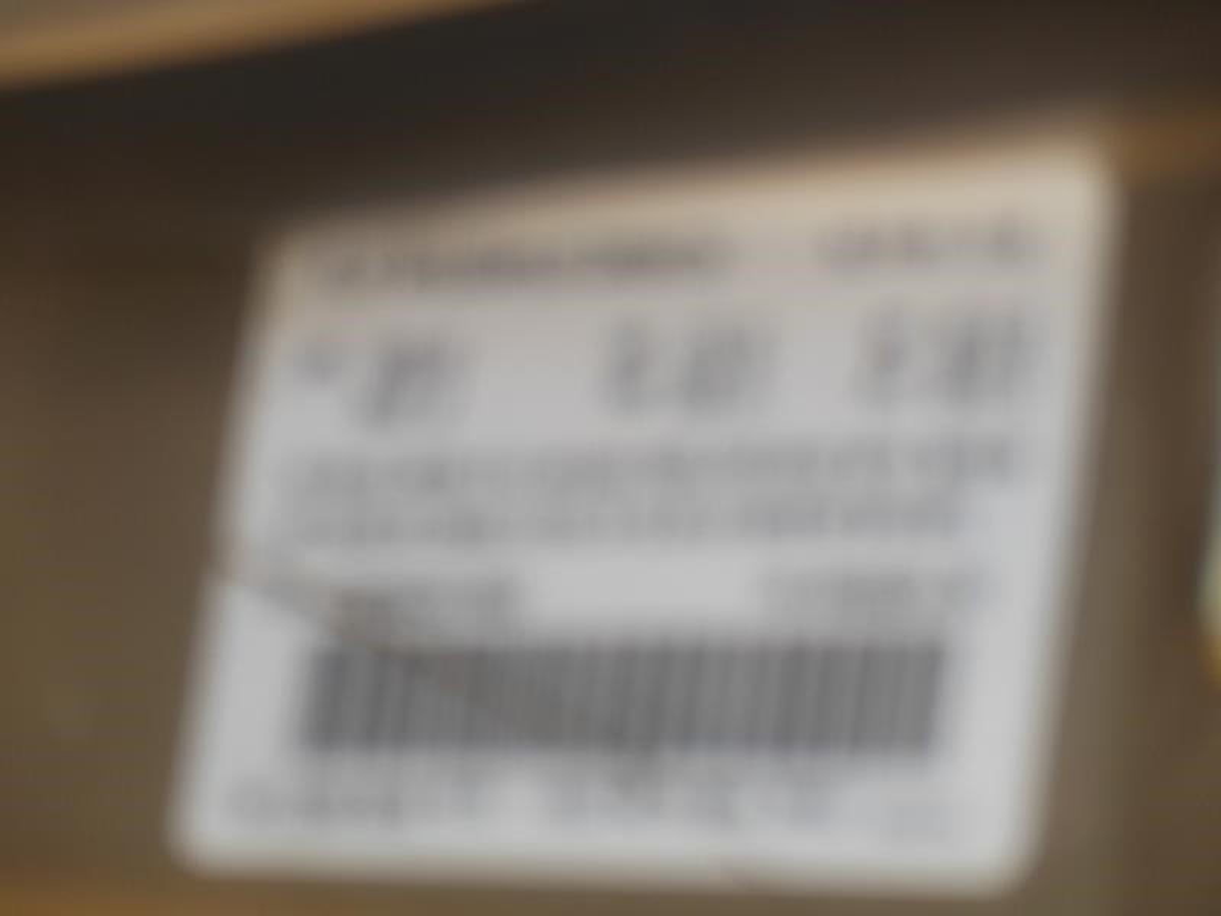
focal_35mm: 219
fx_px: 7725
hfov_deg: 9.0
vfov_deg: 6.8
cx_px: 610
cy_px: 458
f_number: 5.7
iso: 200
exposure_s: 1/60
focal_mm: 39.1
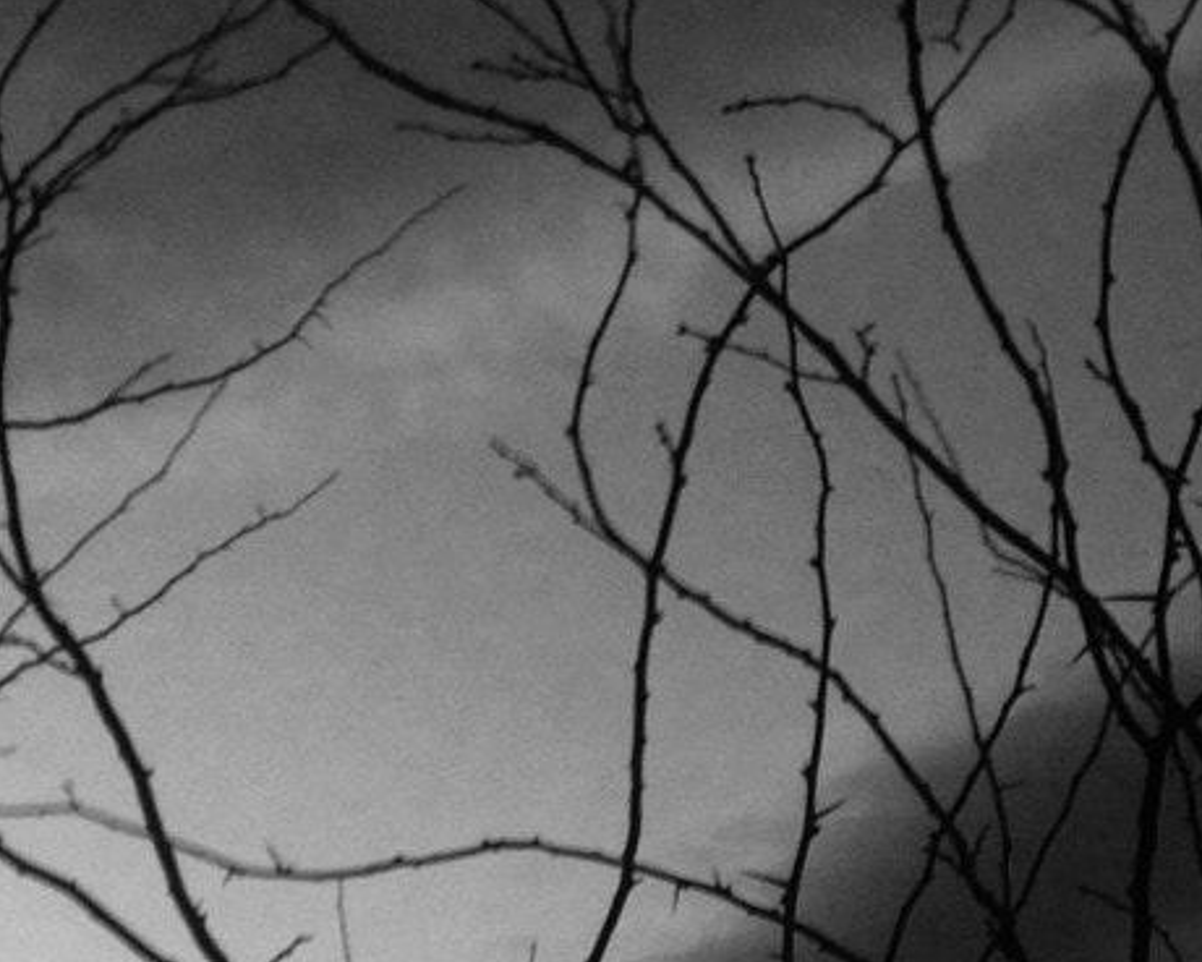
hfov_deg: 16.6
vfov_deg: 13.8
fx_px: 3984
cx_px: 1354
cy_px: 468
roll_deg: -4.2
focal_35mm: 112
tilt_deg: +31.3
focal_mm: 4.12
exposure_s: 1/20
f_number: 2.4
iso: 50
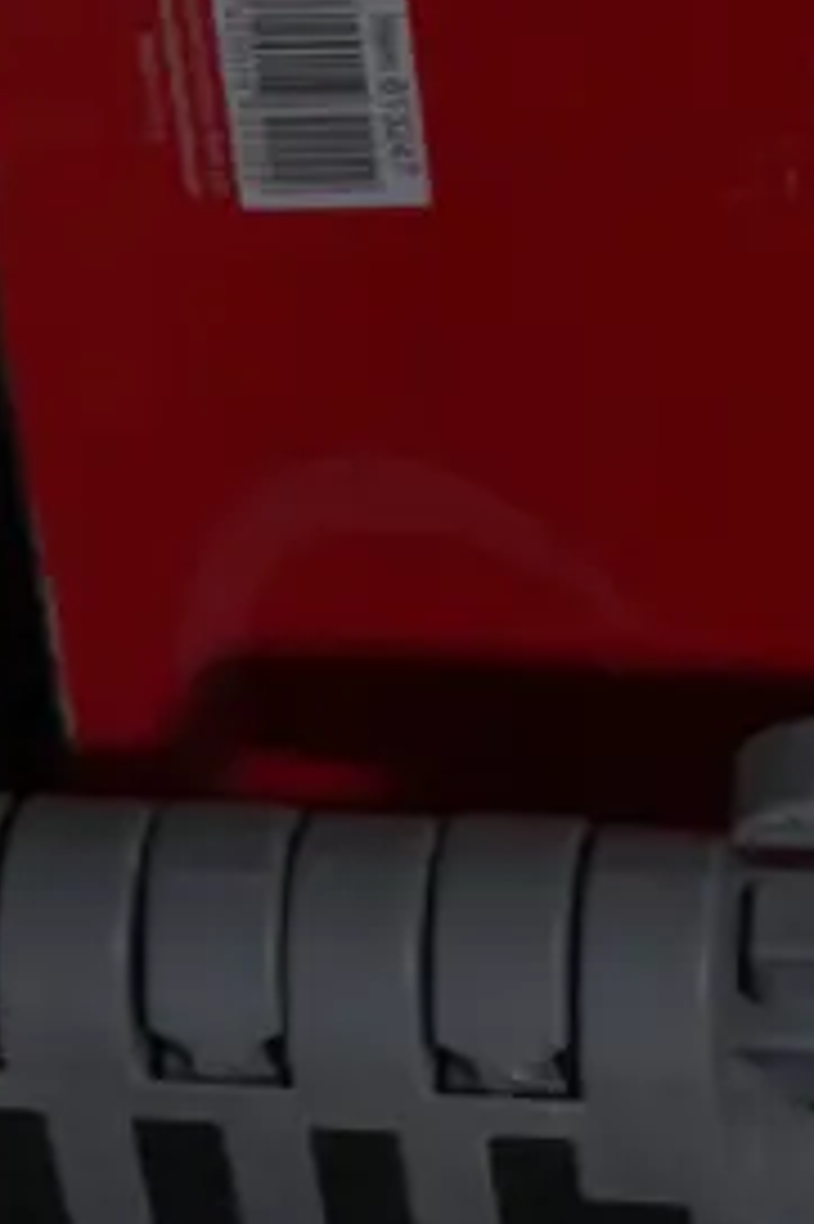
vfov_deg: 8.0
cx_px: 1666
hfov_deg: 5.4
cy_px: 1836
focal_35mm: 251
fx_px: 8523
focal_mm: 32
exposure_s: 1/80
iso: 1250
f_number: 5.4
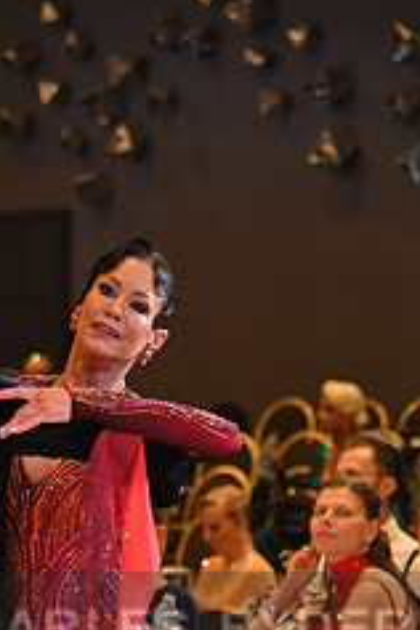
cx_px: 86
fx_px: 4287
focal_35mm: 245
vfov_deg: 8.4
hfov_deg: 5.6
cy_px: 662
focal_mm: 100
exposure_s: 1/400
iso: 1600
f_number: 4
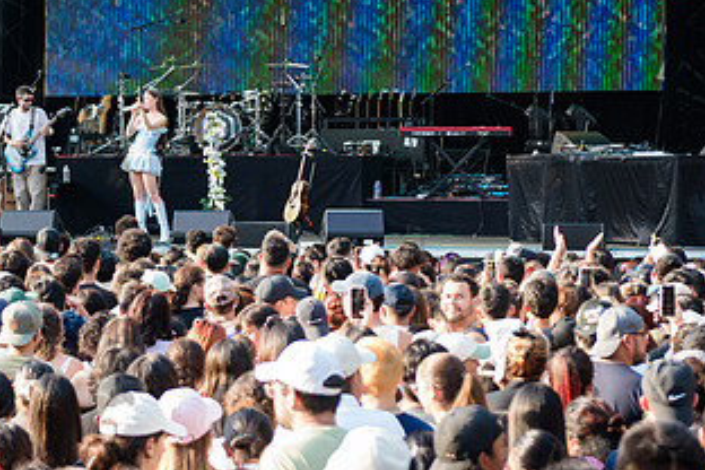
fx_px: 2546
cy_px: 148
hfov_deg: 15.6
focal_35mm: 130
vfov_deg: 10.5
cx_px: 120
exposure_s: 1/800
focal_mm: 70
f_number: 3.2
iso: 1000
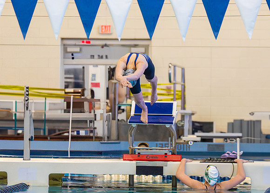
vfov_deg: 5.4
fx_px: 2041
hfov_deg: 7.6
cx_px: 150
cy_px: 88
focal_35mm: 266
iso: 2500
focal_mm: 122
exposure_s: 1/1000
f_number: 2.8
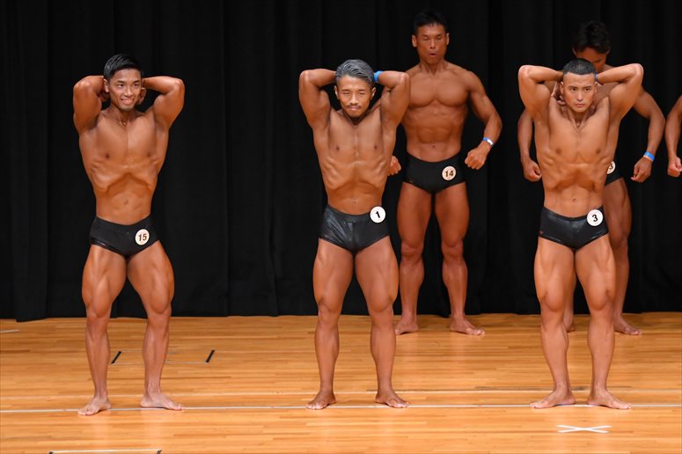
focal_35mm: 255
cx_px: 341
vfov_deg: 5.4
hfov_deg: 8.1
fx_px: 4829
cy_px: 227
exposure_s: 1/400
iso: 4000
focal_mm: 170
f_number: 5.6
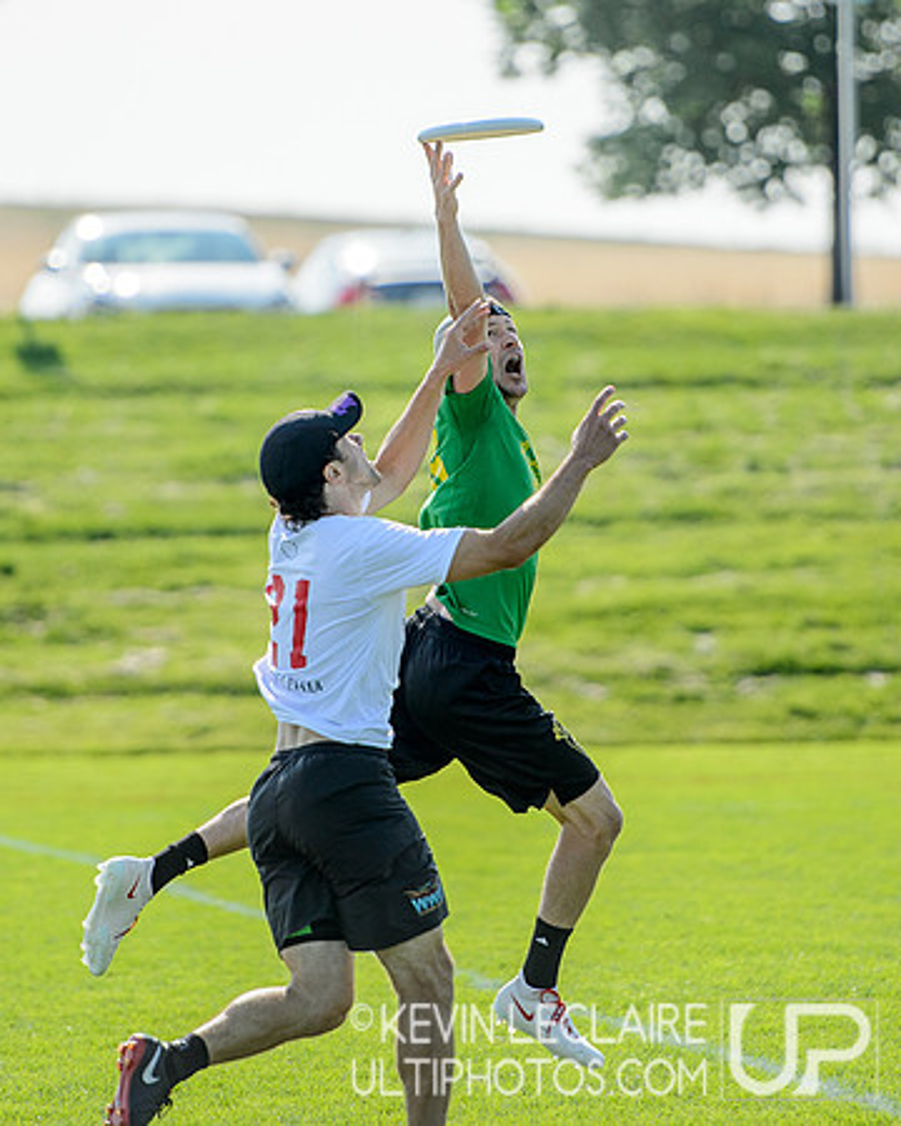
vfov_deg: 6.8
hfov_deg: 5.4
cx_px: 450
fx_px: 9488
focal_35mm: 285
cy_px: 476
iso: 200
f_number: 2.8
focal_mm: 175
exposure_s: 1/4000
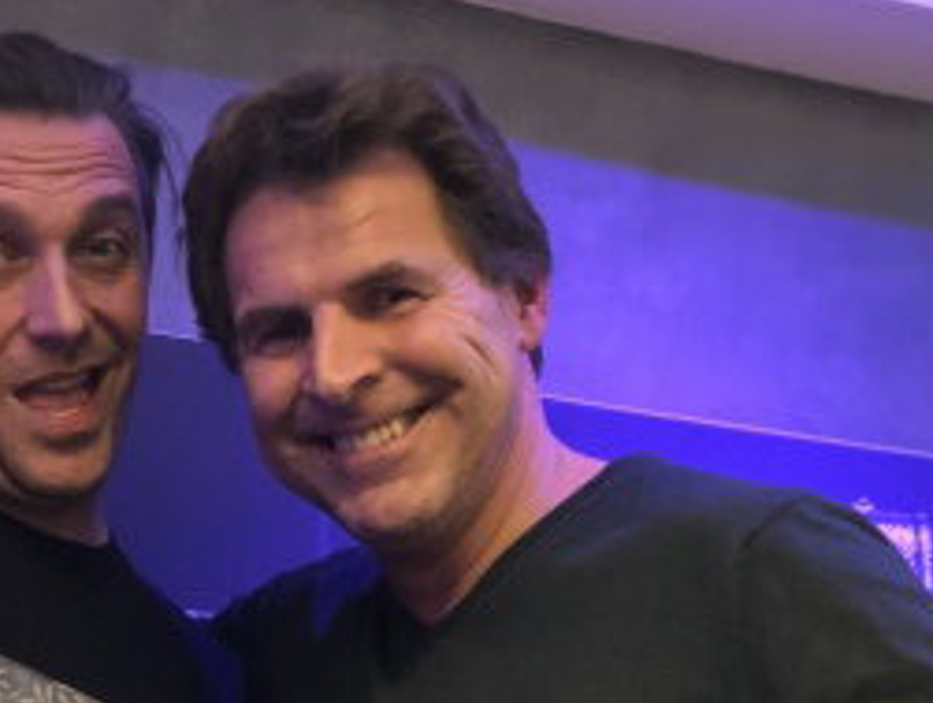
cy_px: 627
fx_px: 2780
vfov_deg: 14.3
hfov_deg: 18.9
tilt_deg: +11.6
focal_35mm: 103
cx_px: 201
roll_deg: +0.1
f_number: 2.4
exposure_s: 1/8
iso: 200
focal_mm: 6
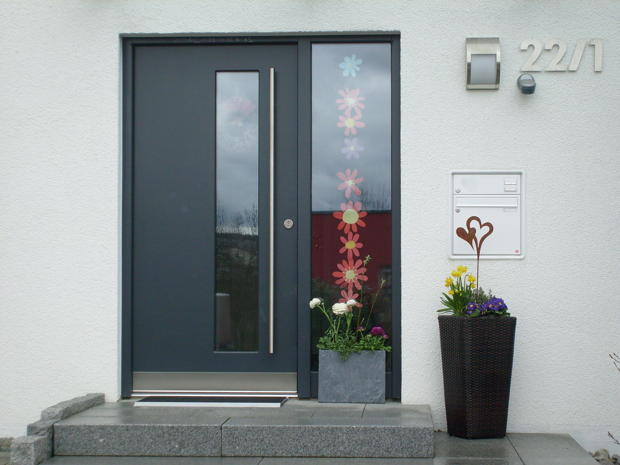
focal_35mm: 81
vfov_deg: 18.2
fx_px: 1451
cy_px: 232
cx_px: 310
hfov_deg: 24.1
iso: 80
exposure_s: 1/250
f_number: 4.2
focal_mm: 13.7
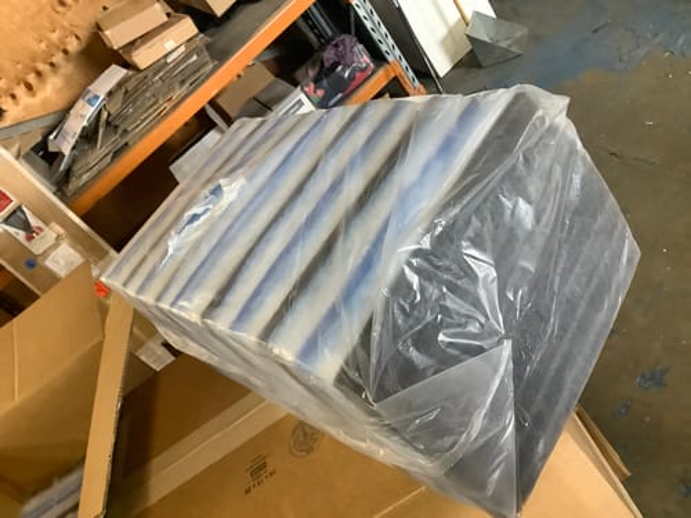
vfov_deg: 45.4
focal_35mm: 31
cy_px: 259
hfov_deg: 58.4
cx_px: 346
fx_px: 619
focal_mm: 3.3
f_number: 2.4
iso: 320
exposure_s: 1/50
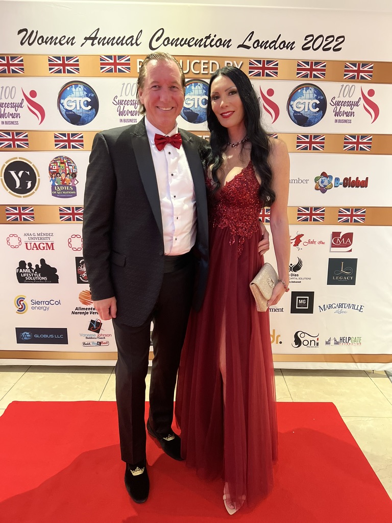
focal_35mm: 26
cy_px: 262
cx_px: 196
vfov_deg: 67.3
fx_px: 393
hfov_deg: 53.1
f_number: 1.5
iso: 640
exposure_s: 1/33
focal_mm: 5.7
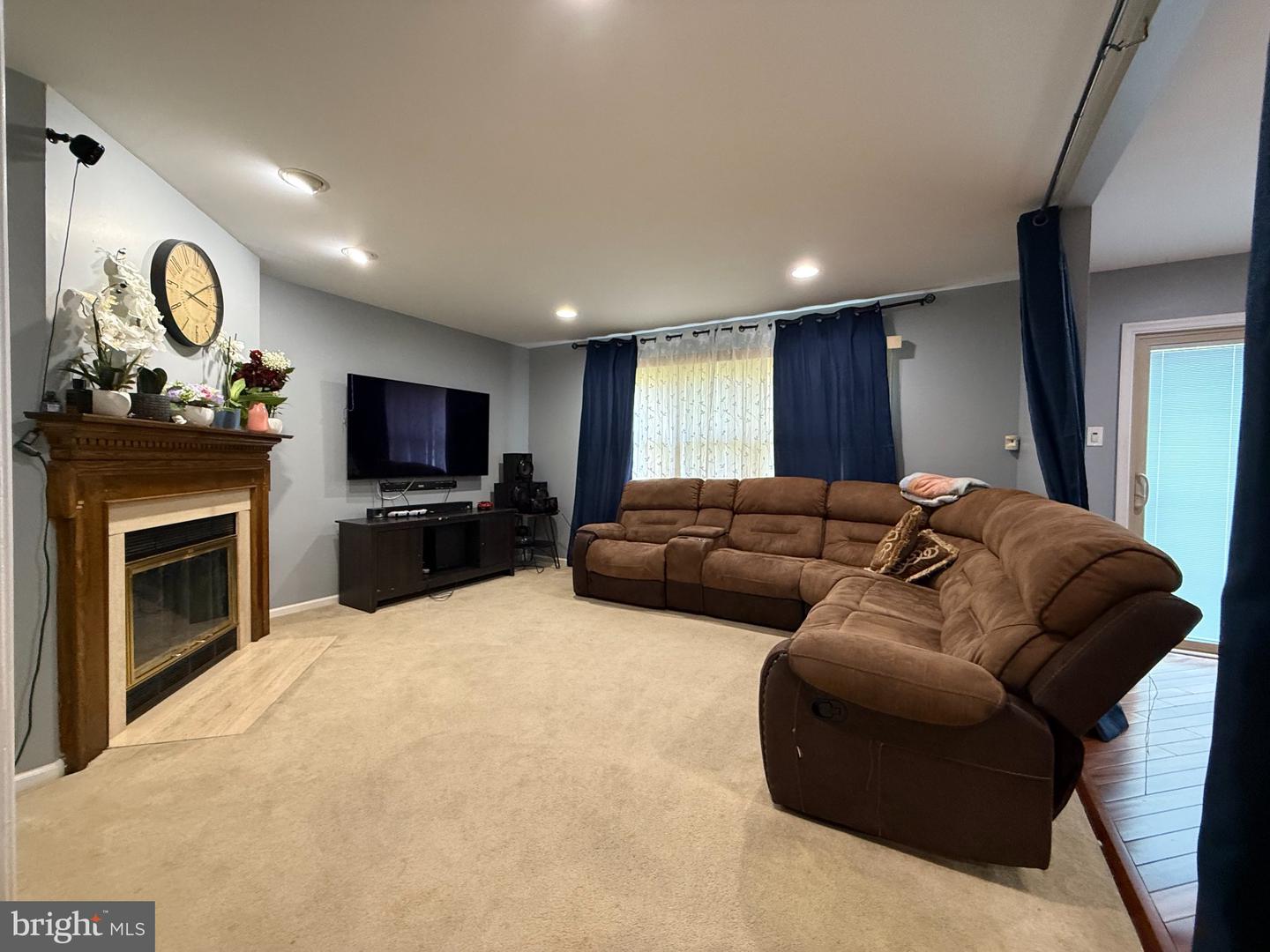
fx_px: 514
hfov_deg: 102.1
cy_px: 476
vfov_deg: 85.7
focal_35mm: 14
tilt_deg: -1.9
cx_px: 635
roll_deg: -0.9
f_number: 2.2
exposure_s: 1/60
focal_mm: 2.22
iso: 500
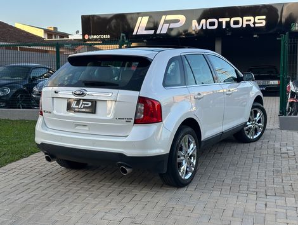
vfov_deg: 30.3
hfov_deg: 39.6
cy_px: 112
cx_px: 149
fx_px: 414
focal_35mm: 48
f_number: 1.78
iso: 64
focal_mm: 6.86
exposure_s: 1/456
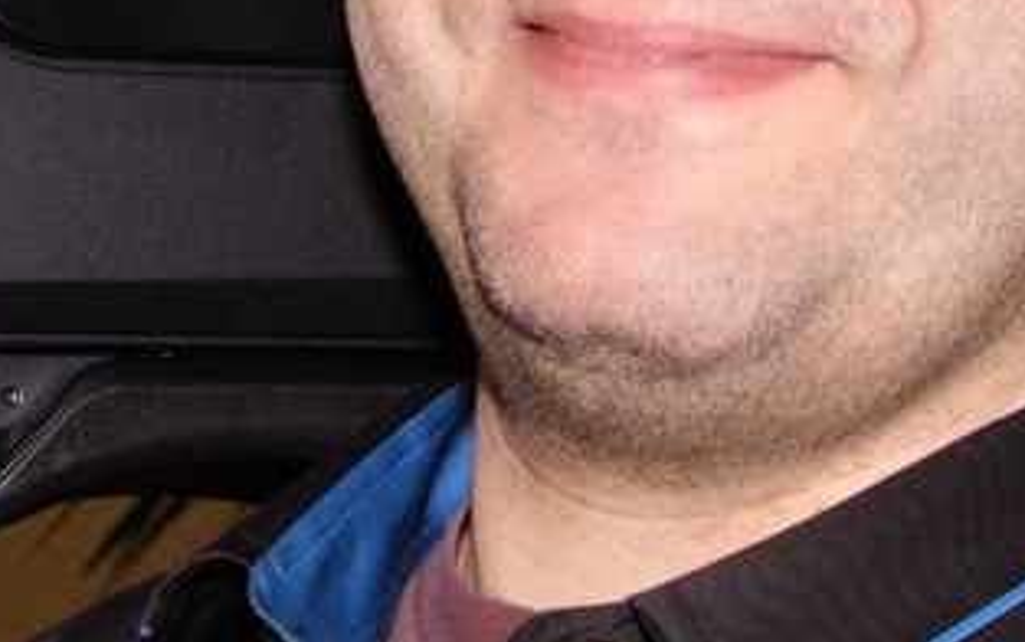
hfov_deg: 11.7
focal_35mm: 178
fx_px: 4975
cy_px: -21
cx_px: 102
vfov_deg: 7.3
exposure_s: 1/30
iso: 160
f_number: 5.6
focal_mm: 26
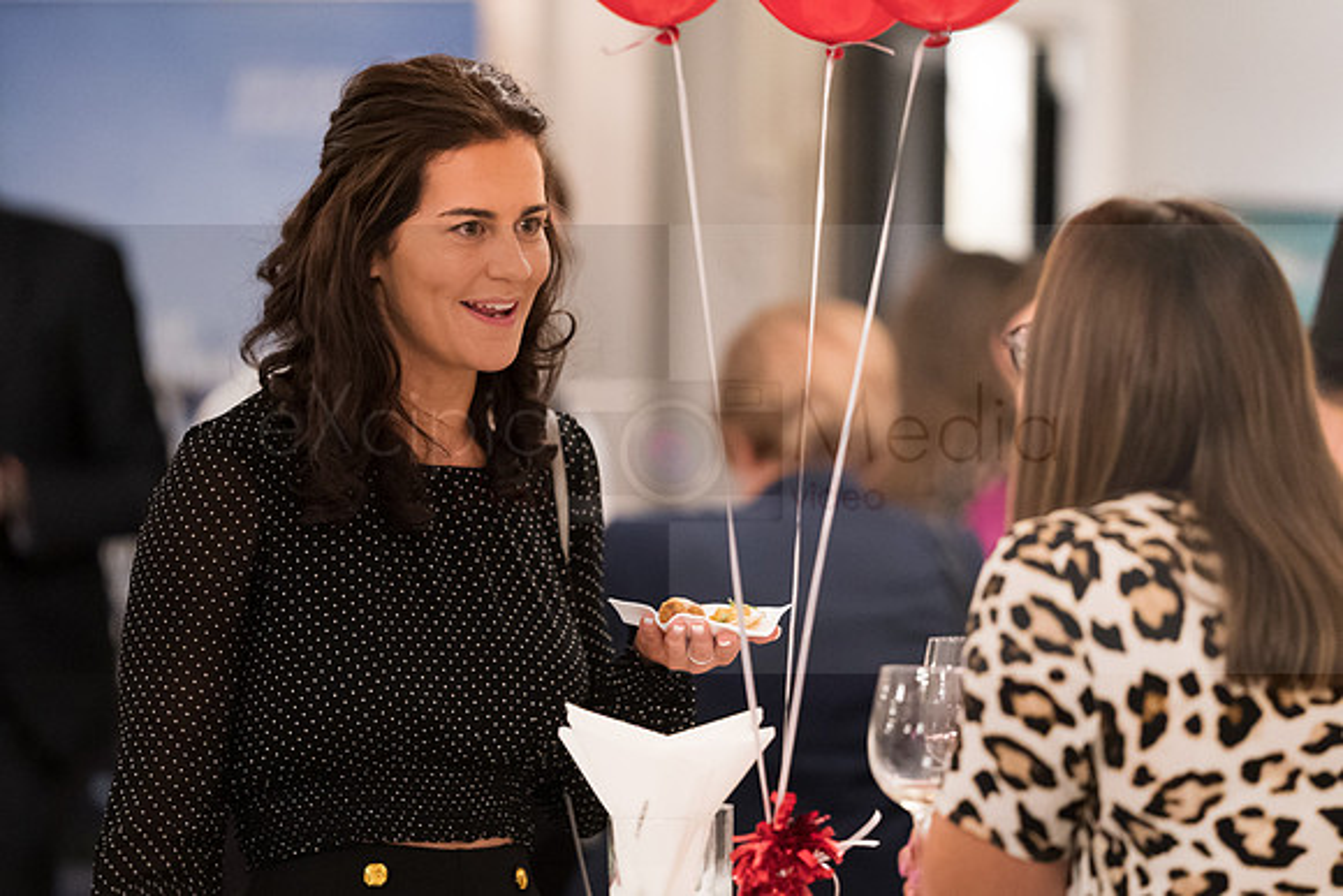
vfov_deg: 5.8
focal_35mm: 236
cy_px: 474
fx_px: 8794
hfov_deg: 8.7
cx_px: 578
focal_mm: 200
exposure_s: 1/100
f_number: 2.8
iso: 6400
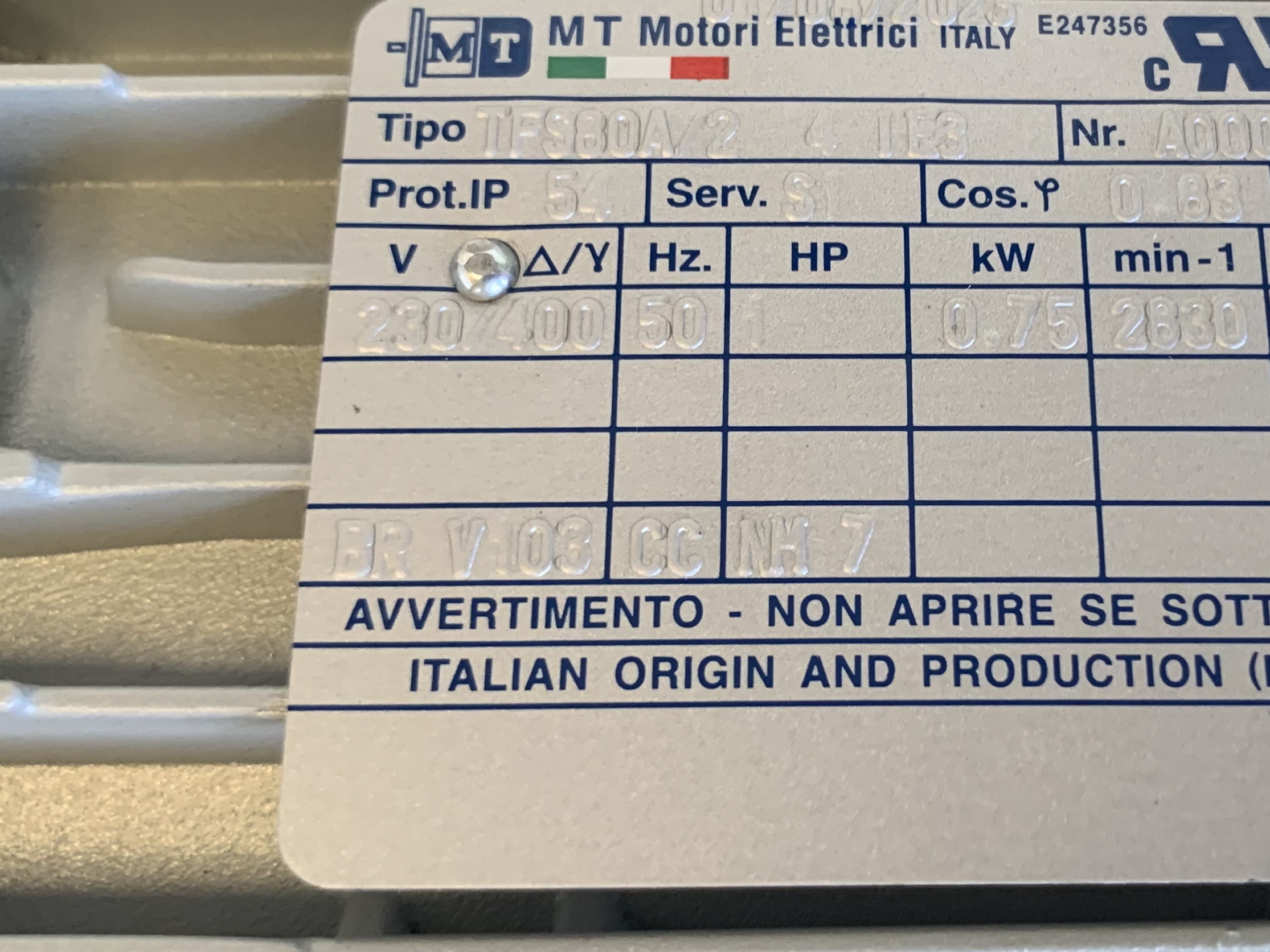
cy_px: 401
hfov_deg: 39.8
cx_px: 871
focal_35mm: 47
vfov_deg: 30.8
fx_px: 1725
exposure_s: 1/60
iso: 200
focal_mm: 4.25
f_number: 1.8
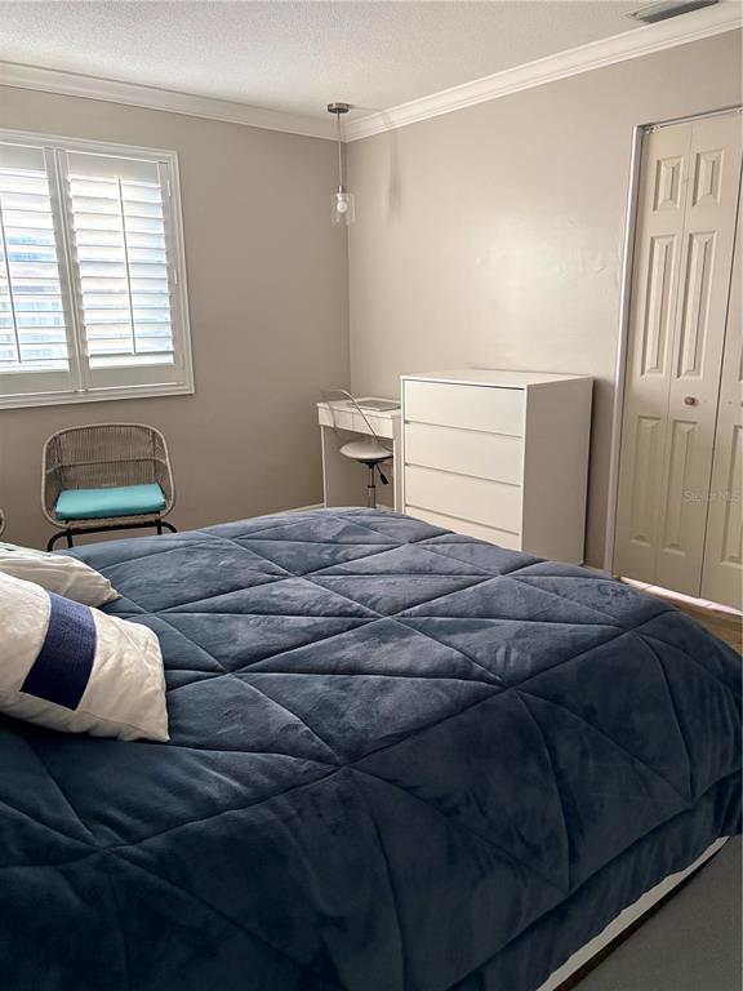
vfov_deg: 67.3
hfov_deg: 53.1
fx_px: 744
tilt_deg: -13.4
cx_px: 372
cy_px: 496
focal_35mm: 26
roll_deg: +0.6
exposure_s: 1/60
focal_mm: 5.96
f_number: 1.6
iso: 500
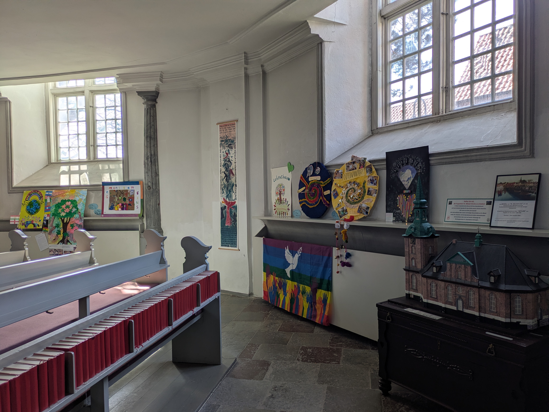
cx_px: 274
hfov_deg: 69.4
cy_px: 206
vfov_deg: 54.9
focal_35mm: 25
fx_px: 397
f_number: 1.89
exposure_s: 1/159
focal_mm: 5.43
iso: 52
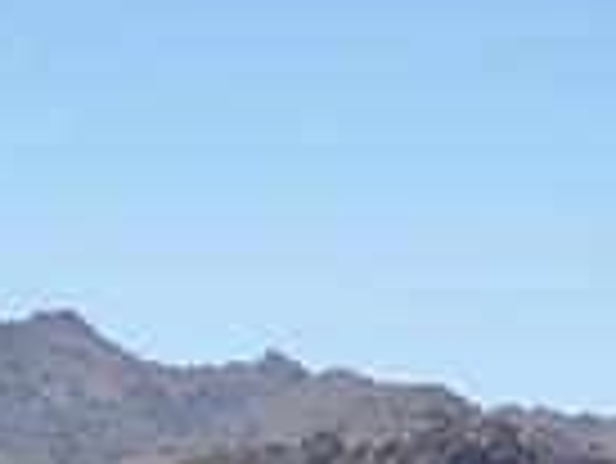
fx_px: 6911
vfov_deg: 3.8
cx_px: -526
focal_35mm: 388
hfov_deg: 5.0
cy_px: 685
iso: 25
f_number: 2
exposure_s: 1/2817
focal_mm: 6
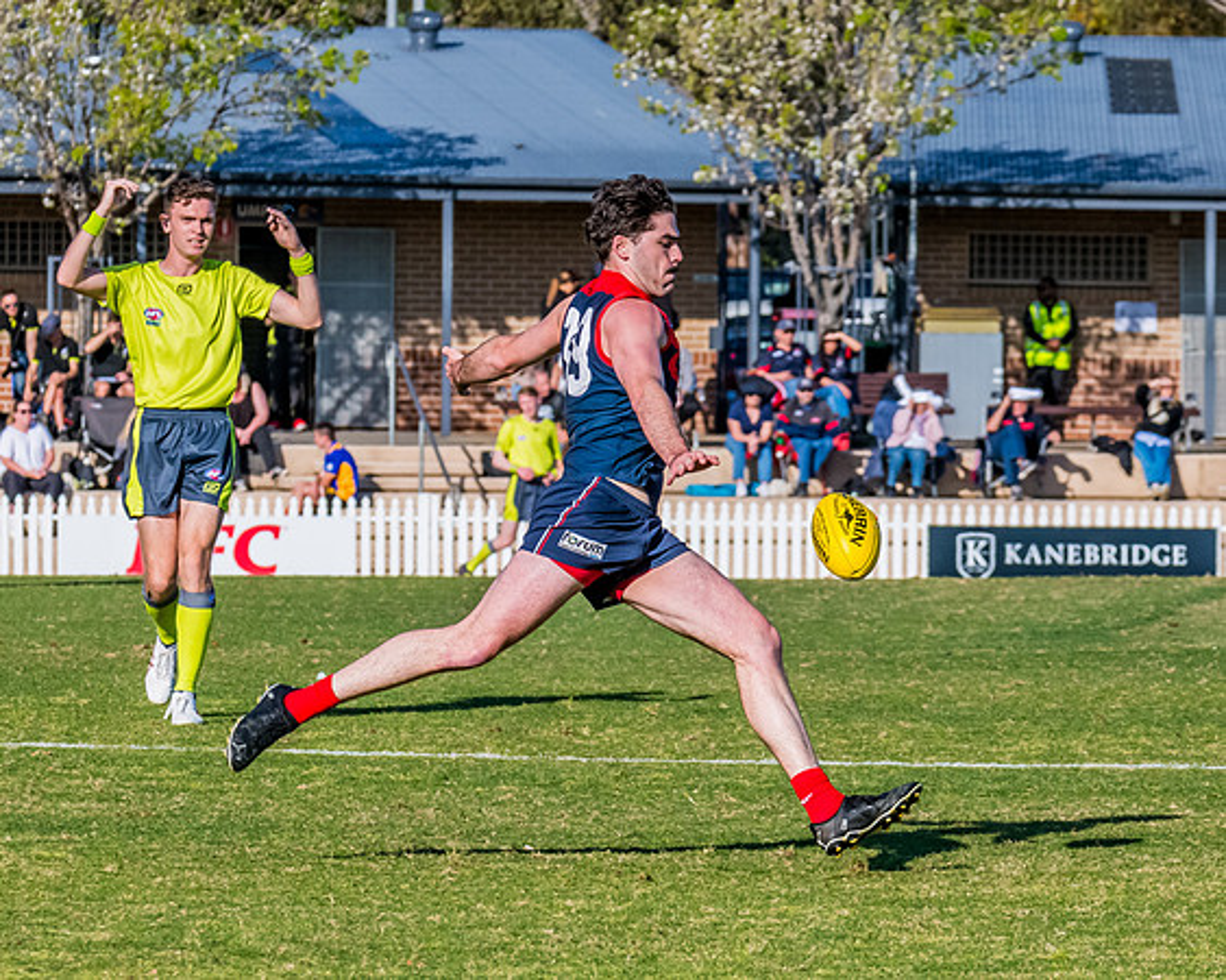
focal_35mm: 408
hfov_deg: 4.7
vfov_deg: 3.8
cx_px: 678
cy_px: 566
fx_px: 14786
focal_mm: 220
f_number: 11
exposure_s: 1/1600
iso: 800
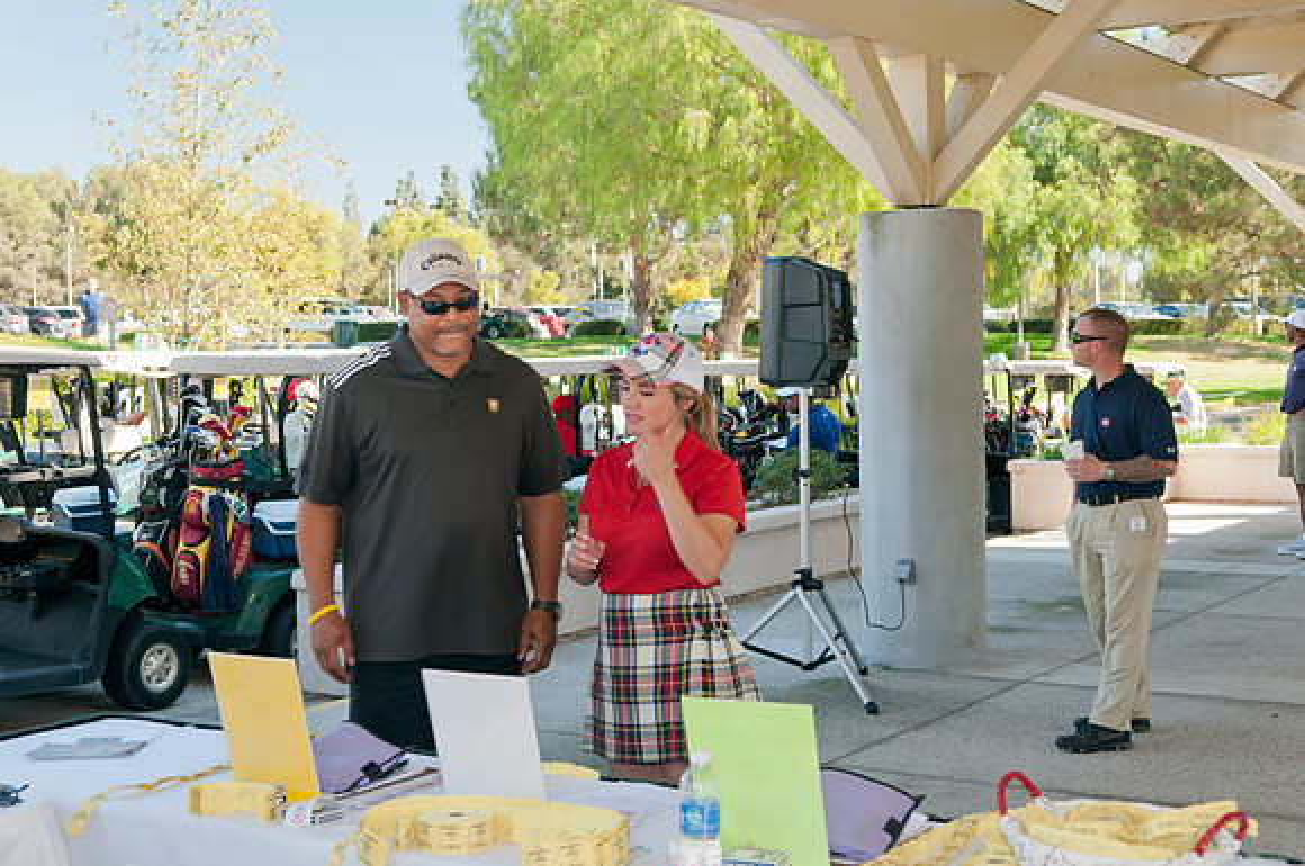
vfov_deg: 26.4
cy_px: 433
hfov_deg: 38.9
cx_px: 652
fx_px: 1846
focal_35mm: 51
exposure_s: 1/60
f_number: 5
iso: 200
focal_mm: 34
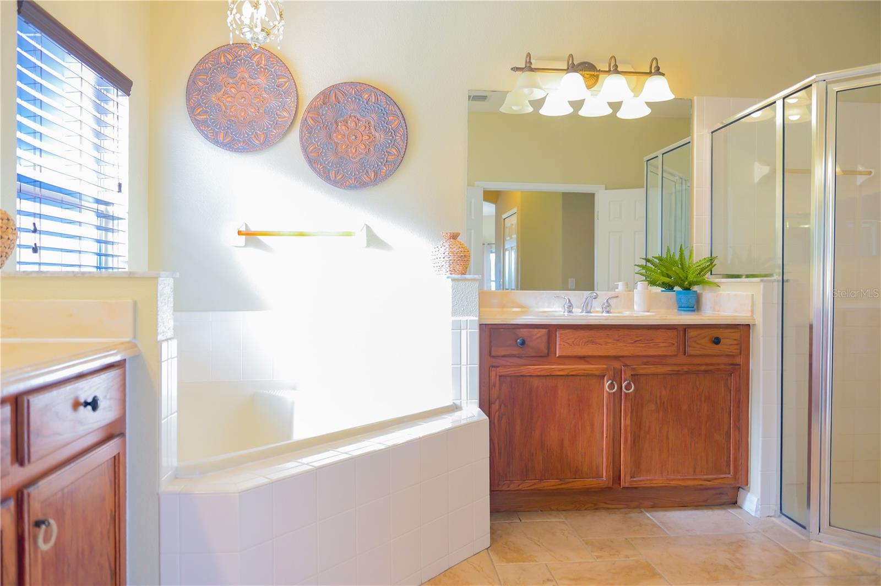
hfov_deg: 73.8
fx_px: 587
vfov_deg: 53.0
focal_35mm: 24
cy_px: 293
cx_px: 440
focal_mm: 24
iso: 640
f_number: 3.5
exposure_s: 1/100
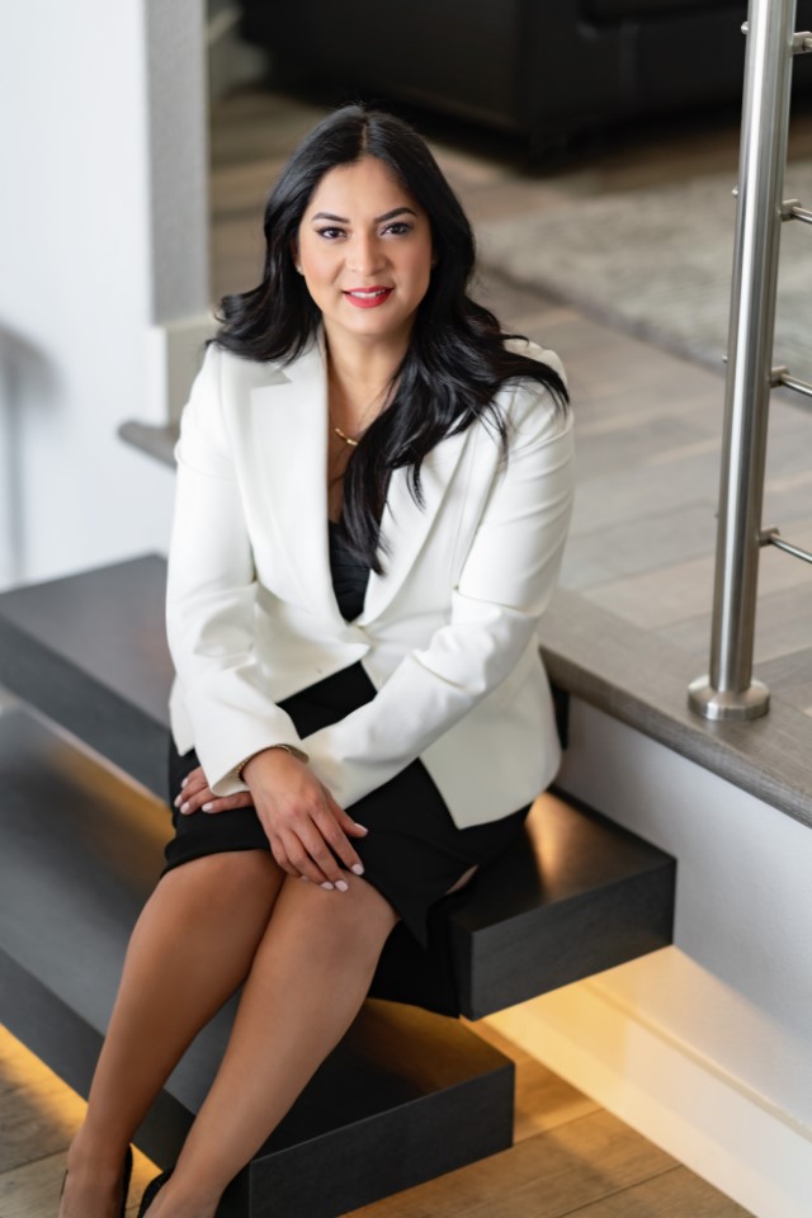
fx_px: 2876
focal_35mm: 85
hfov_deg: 16.1
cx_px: 406
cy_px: 609
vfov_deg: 23.9
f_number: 1.4
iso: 100
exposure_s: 1/125
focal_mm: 85
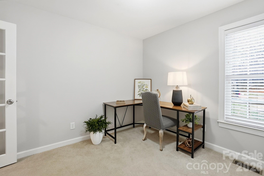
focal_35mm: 15
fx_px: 110
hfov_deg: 100.4
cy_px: 88
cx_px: 132
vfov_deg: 77.3
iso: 100
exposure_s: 1/60
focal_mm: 10
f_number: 5.6
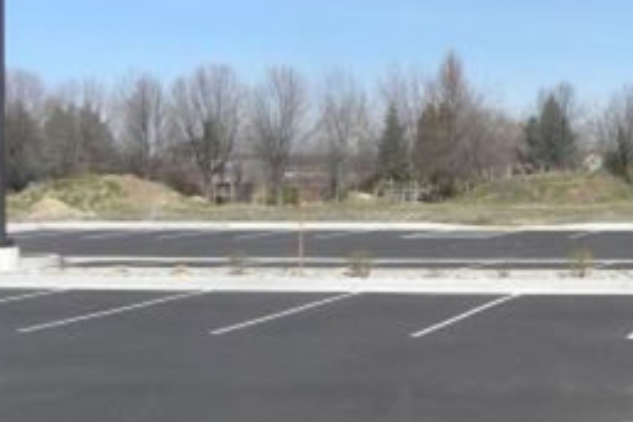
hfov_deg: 26.8
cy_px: 240
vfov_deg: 20.3
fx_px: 1178
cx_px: 751
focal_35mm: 67
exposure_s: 1/339
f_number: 5.6
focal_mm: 4.6
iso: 64
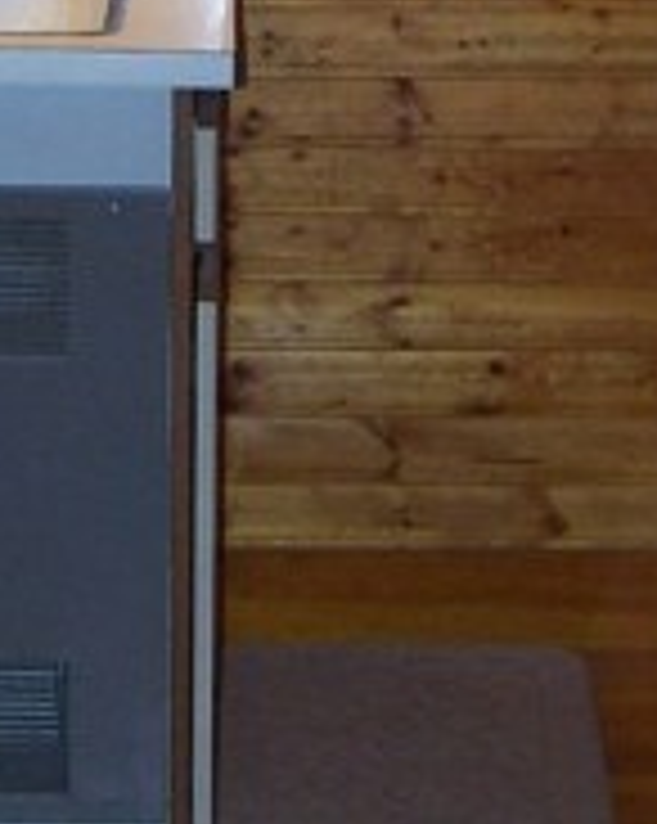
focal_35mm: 156
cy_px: -108
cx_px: 130
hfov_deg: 9.9
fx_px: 3798
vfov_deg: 12.2
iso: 140
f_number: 2.8
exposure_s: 1/60
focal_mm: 6.3
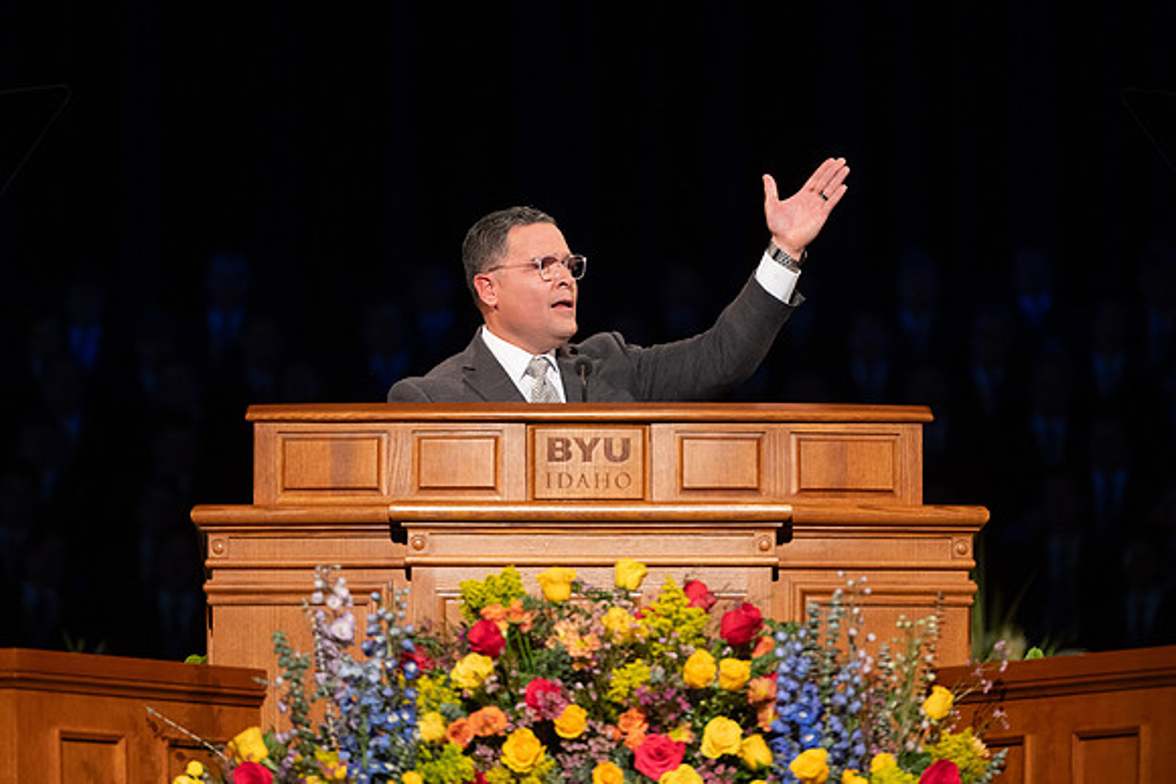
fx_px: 6971
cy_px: 377
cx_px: 573
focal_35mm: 213
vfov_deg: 6.4
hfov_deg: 9.6
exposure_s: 1/320
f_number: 3.2
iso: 1000
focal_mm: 195
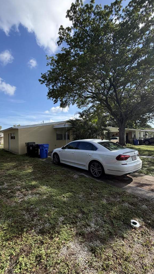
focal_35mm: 16
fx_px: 116
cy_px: 137
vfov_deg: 99.4
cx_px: 68
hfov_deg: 66.9
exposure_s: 1/770
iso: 32
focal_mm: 2.22
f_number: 2.2
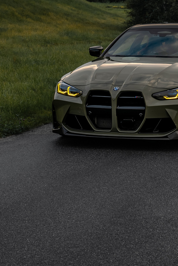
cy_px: 36
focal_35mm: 117
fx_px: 868
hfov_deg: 11.6
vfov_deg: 17.3
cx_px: 159
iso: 250
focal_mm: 60
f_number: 6.3
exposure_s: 1/160
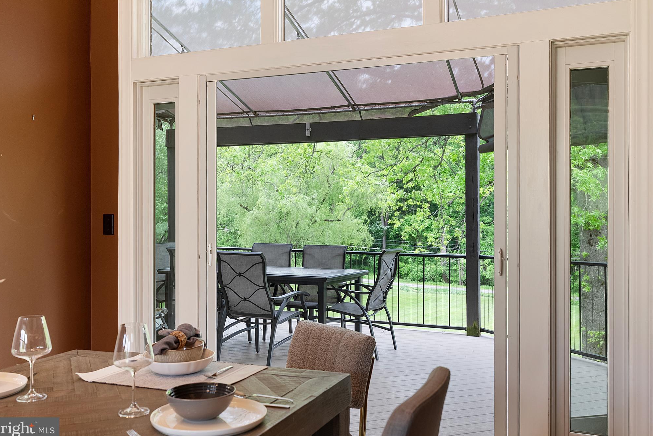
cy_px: 217
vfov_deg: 36.9
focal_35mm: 36
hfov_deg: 53.1
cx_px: 322
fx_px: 653
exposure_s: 1/15
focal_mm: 35
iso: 320
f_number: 6.3
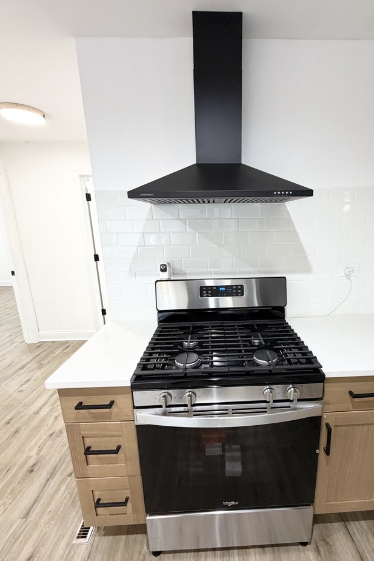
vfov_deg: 93.2
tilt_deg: -13.9
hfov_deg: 69.8
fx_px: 265
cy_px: 290
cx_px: 222
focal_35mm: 17
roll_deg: +0.5
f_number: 2.2
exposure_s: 1/60
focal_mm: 2.22
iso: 250
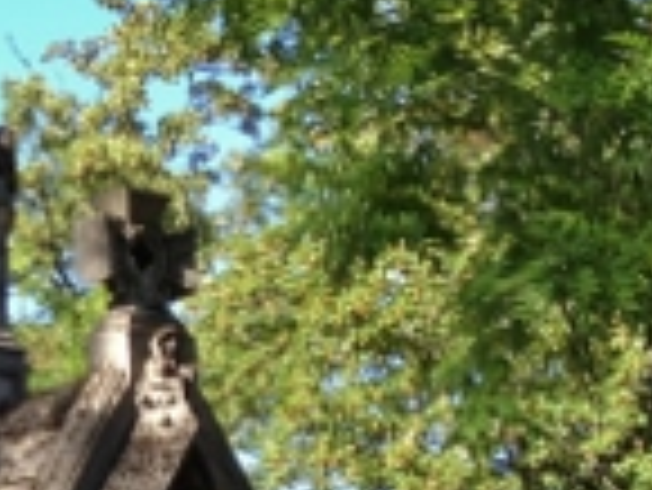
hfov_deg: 10.2
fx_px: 3431
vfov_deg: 8.1
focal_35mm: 182
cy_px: 512
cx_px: -531
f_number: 2.4
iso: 50
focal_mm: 4.13
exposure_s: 1/398
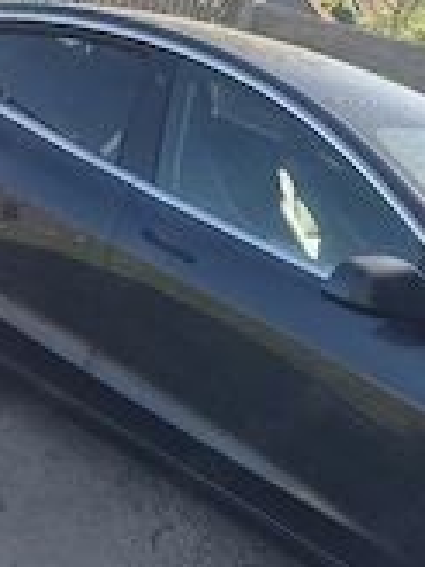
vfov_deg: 34.3
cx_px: 287
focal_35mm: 56
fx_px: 917
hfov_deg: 25.9
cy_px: 235
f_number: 1.8
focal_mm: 5.4
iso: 25
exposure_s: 1/1111
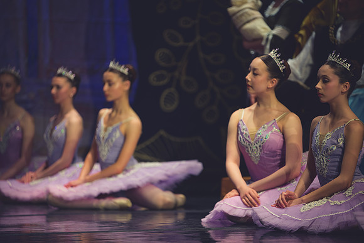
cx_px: 182
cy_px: 122
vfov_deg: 6.9
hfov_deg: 10.3
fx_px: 2023
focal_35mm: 200
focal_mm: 200
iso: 900
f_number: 2.8
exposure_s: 1/320
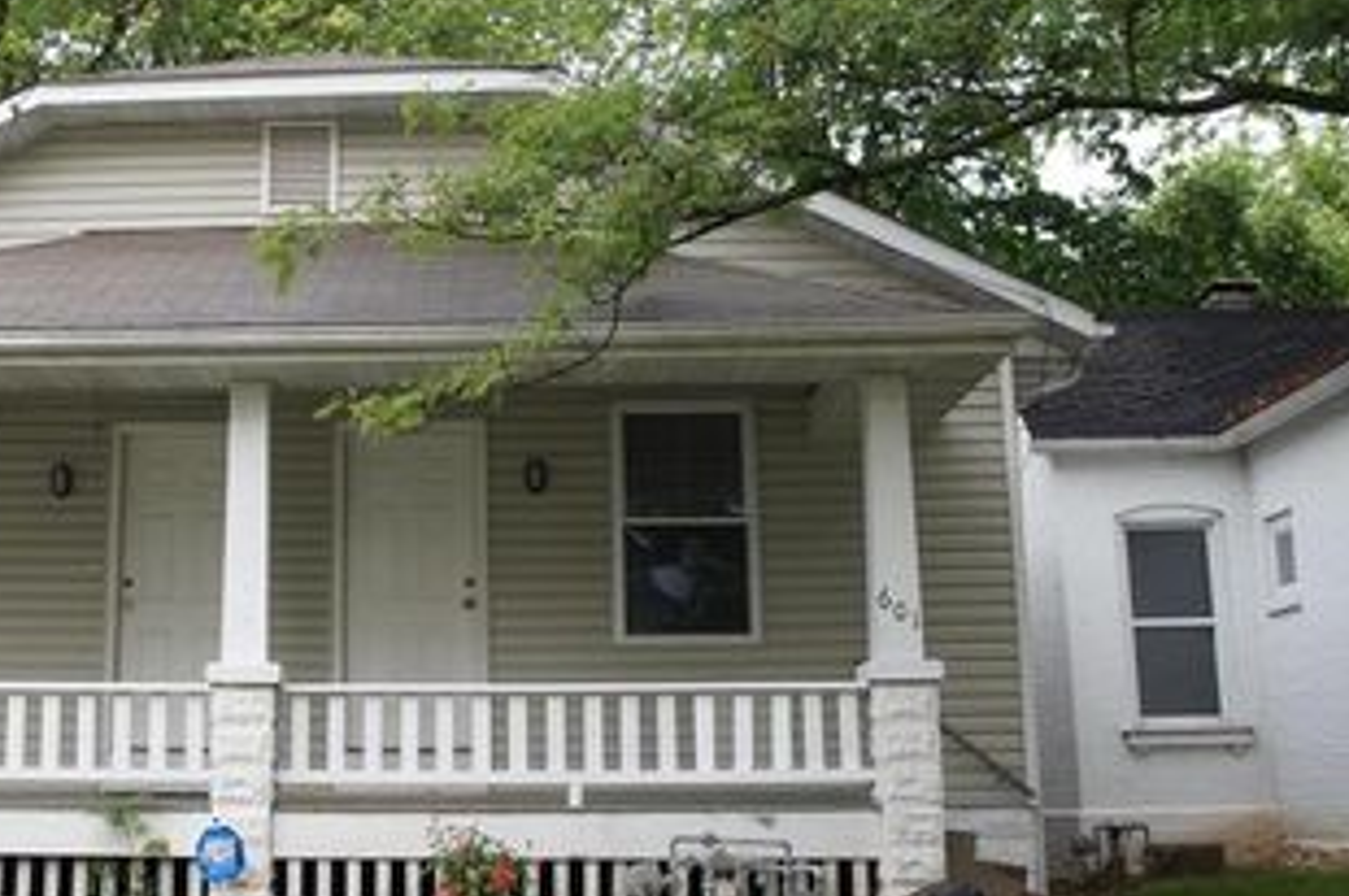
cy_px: 374
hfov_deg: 38.4
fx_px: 1902
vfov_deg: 26.5
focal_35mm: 51
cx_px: 392
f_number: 4
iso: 320
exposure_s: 1/160
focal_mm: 21
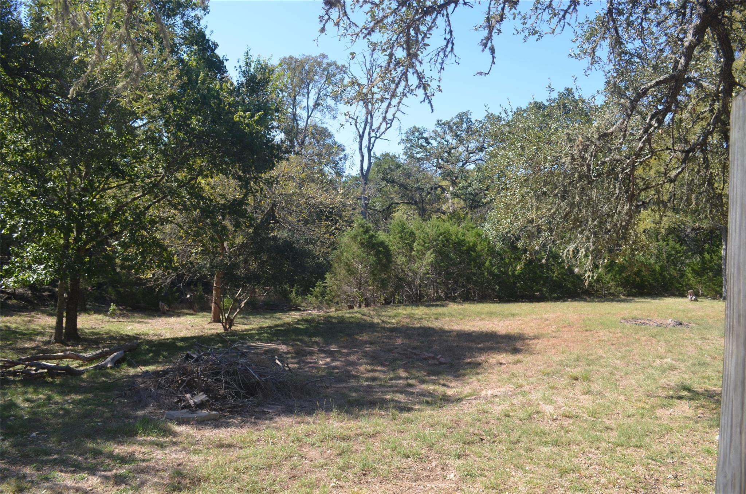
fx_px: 558
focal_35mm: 27
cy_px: 247
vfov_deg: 47.7
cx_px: 373
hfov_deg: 67.5
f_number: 5.6
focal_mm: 18
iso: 100
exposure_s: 1/200
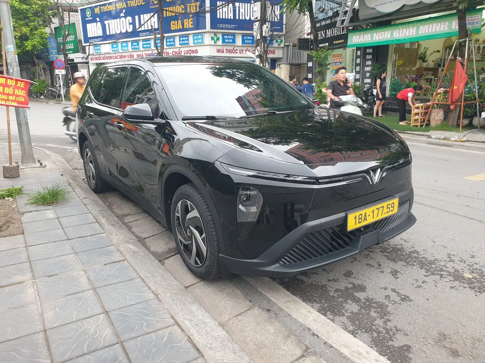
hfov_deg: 67.3
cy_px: 182
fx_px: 364
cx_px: 242
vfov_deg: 53.0
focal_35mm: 26
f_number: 2.4
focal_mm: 4.3
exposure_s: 1/50
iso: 80
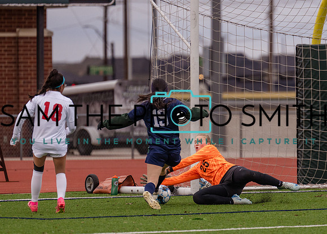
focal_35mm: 457
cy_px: 114
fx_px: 4243
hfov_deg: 4.4
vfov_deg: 3.2
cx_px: 227
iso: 800
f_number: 4
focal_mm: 280
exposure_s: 1/1600
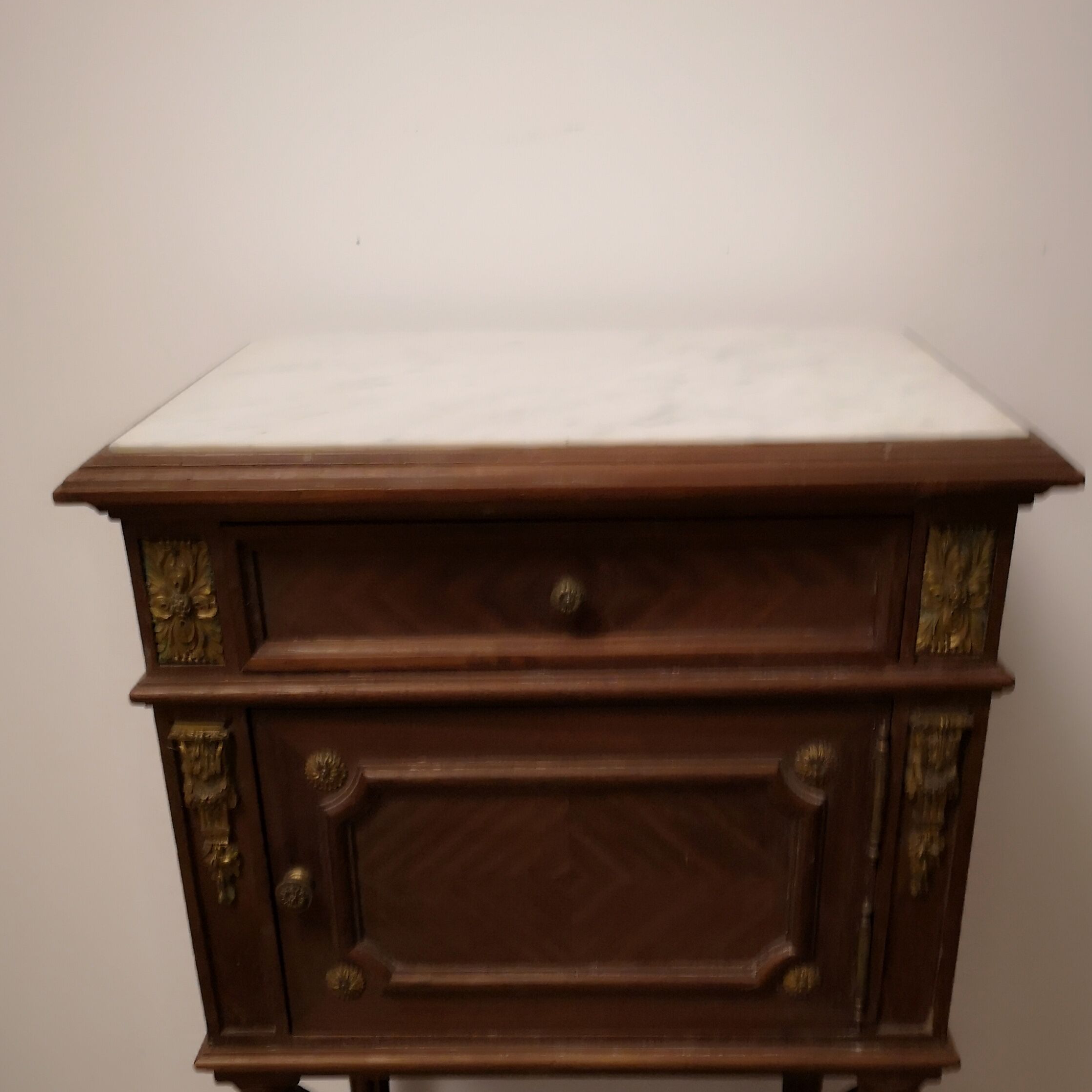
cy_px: 826
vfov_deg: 41.5
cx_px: 583
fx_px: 1392
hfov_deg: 42.8
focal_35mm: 39
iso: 640
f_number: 1.8
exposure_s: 1/25
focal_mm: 3.95
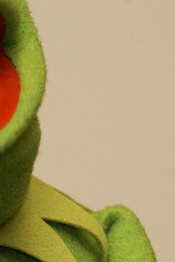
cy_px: 263
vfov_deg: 2.4
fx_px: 6242
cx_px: -41
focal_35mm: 855
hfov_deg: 1.6
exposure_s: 1/180
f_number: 5
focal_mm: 200
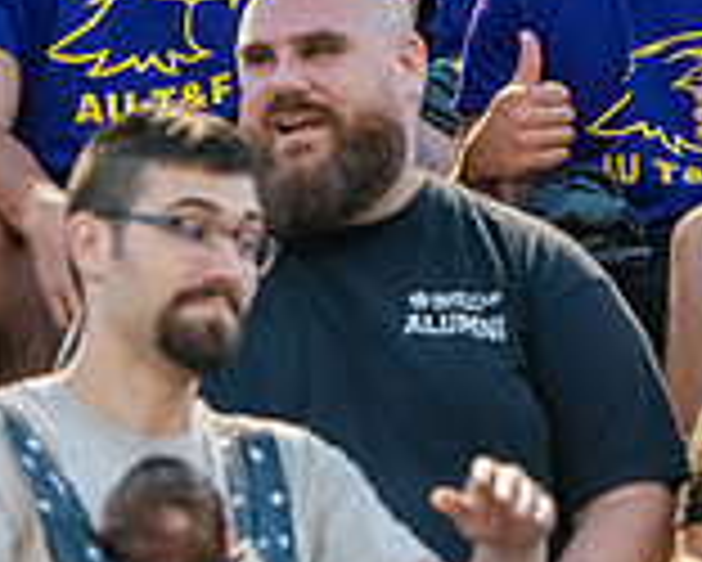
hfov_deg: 3.5
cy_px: -164
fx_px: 11601
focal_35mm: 558
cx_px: 356
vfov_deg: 2.8
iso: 5000
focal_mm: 160
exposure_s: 1/400
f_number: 3.5
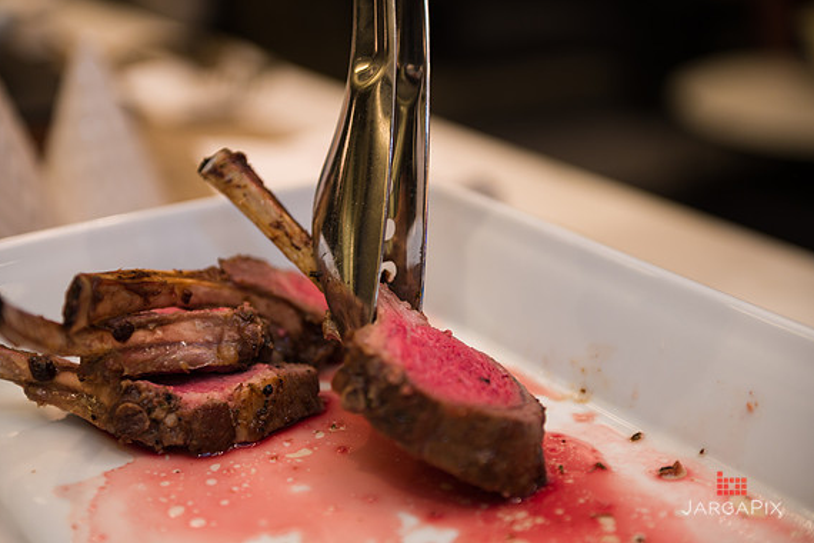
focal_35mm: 63
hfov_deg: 31.9
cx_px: 404
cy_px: 270
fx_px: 1424
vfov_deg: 21.6
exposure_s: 1/200
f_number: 3.2
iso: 400
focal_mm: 62
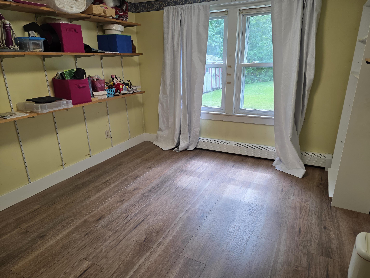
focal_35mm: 23
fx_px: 246
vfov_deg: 58.9
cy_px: 139
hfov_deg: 73.9
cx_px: 185
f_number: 1.7
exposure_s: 1/120
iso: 100
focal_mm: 6.3
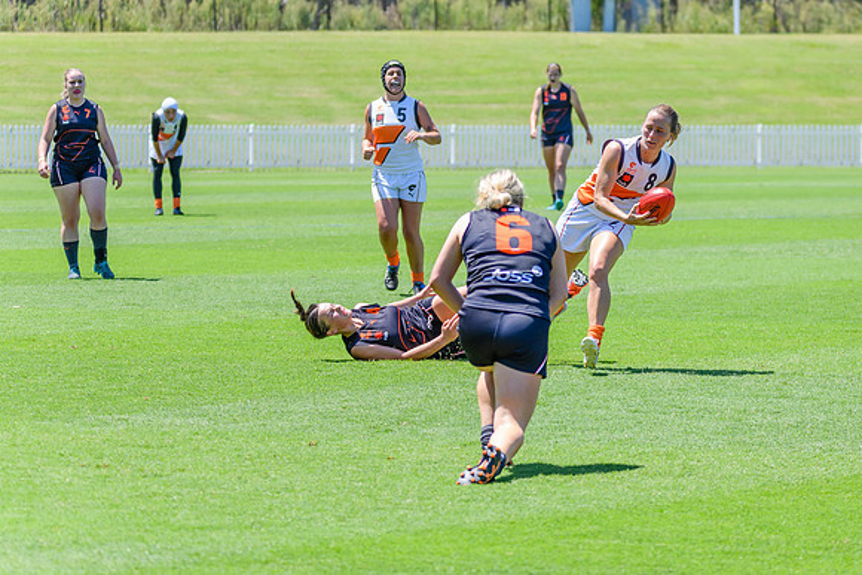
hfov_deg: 8.4
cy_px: 190
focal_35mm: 245
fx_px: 5874
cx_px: 593
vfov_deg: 5.6
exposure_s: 1/2000
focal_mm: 160
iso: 800
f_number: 5.6
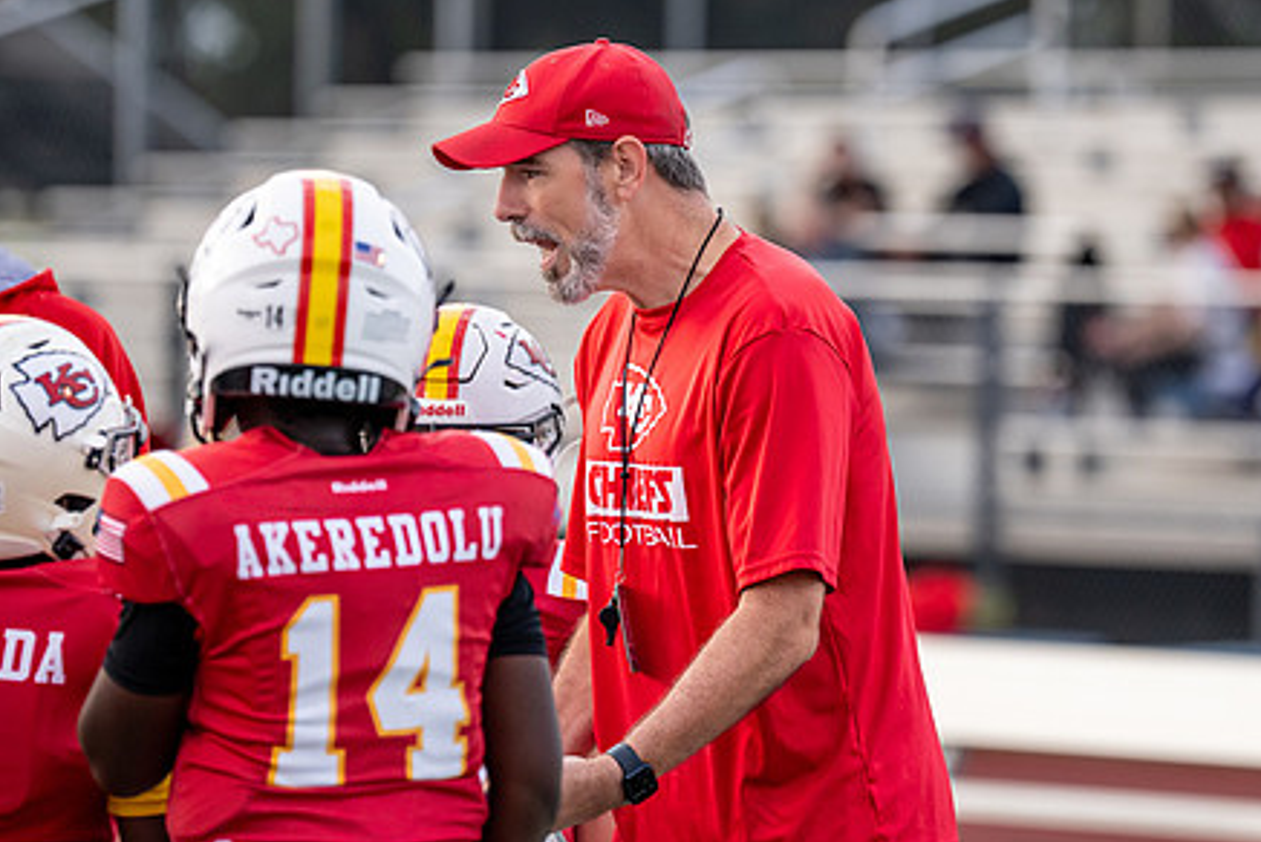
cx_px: 698
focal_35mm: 318
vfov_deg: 4.3
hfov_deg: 6.5
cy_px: 404
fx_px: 11146
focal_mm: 175
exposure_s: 1/2000
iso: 400
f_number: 2.8
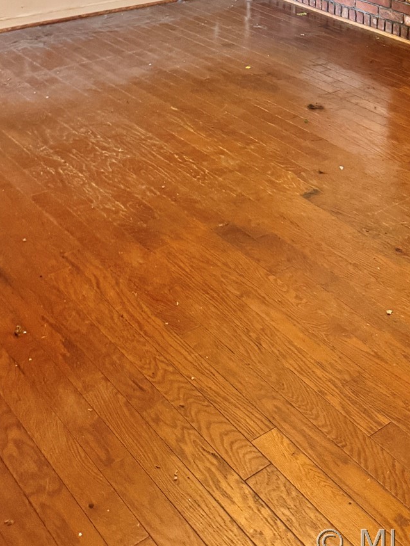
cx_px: 406
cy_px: -44
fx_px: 853
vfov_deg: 31.7
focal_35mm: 54
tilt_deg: -10.6
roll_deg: -1.3
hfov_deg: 25.7
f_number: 1.78
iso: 640
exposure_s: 1/40
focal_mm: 6.76
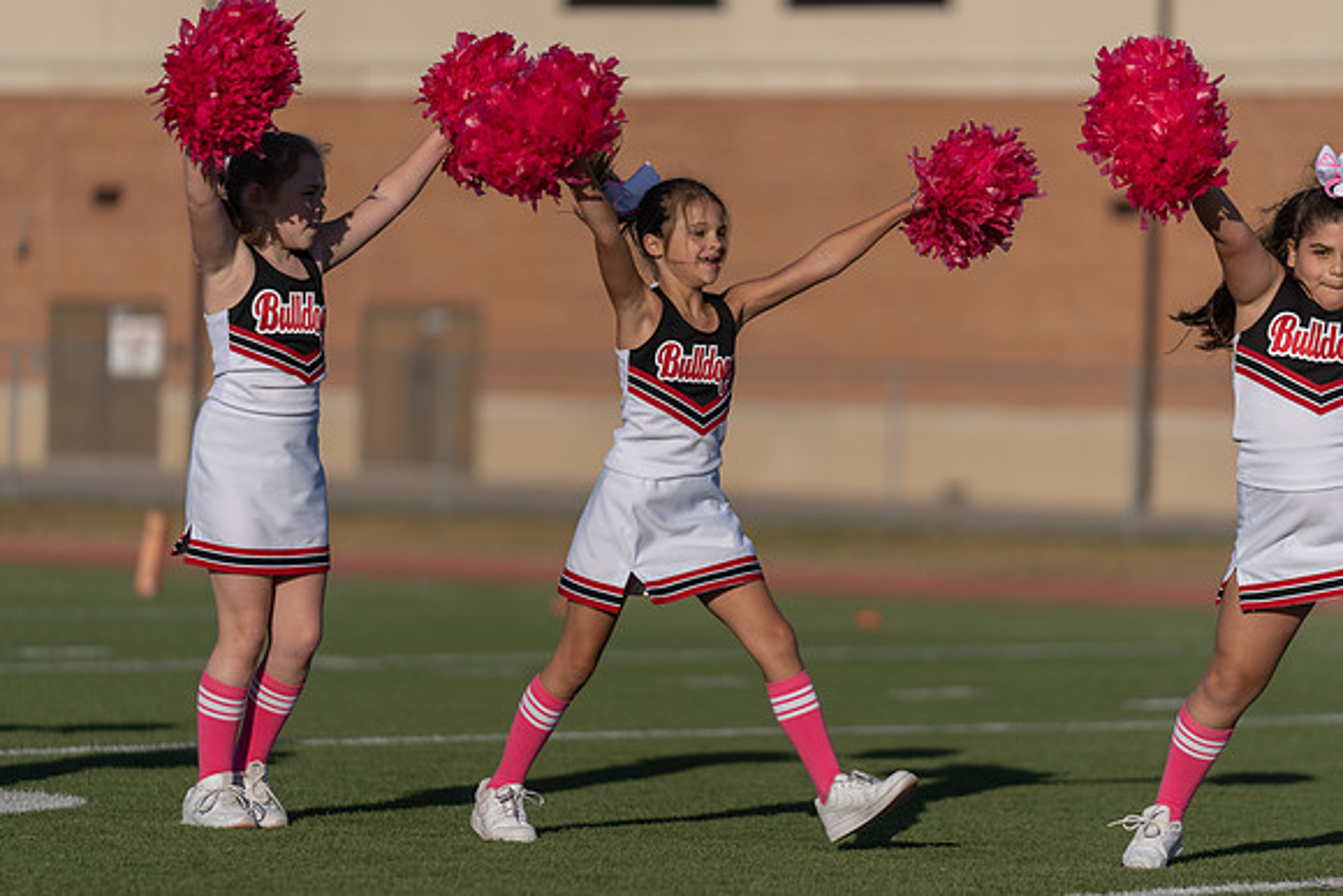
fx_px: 7463
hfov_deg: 10.3
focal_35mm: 200
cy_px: 448
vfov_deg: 6.9
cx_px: 672
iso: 100
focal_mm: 200
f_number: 2.8
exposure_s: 1/4000
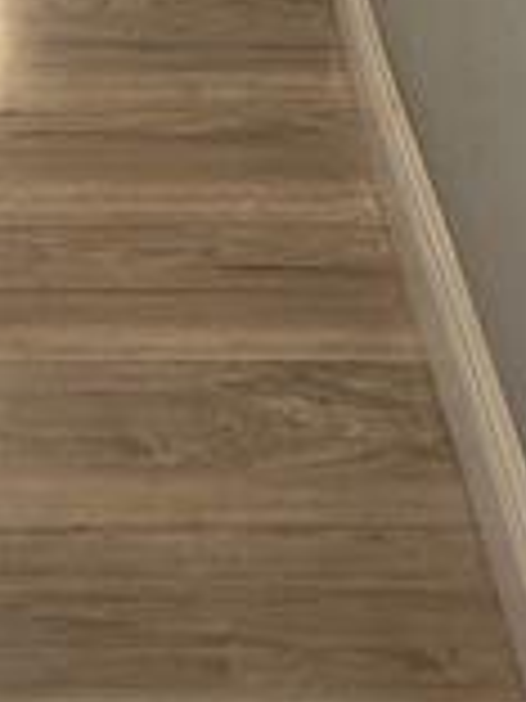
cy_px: -684
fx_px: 2289
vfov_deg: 14.5
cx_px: -4
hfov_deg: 12.9
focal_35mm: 113
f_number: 1.7
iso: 250
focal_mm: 6.3
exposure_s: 1/120
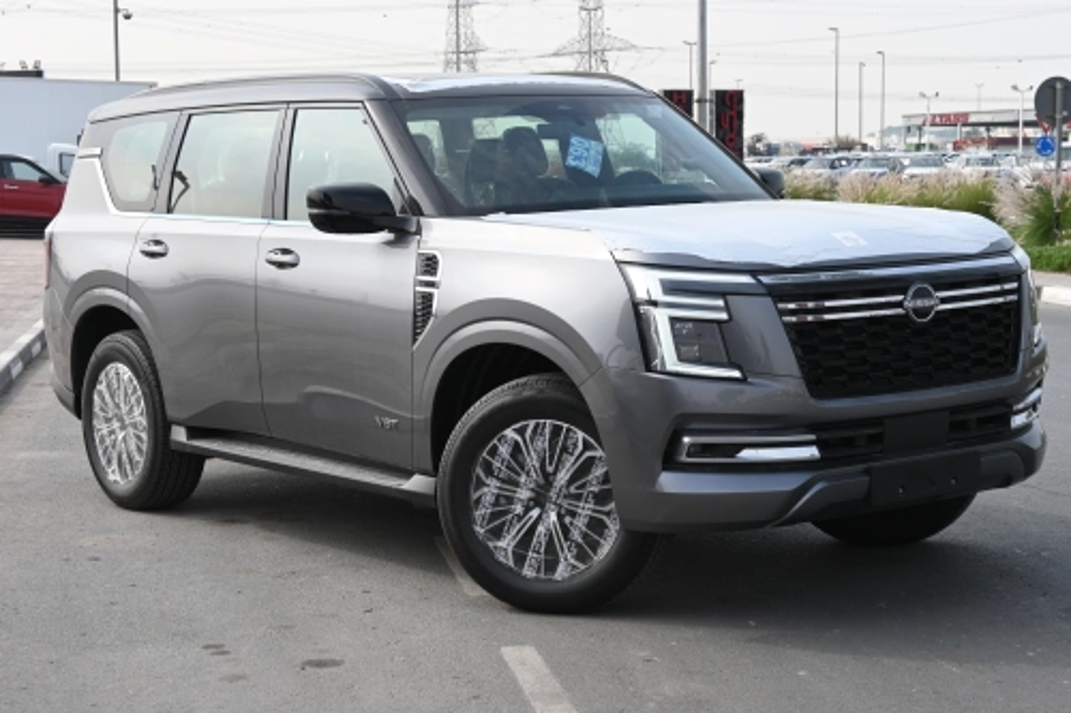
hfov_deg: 29.3
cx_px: 536
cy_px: 356
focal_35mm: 69
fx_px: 2052
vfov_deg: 19.7
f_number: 6.3
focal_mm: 46
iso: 100
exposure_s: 1/320
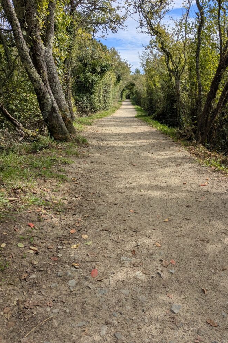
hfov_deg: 44.8
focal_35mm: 29
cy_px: 171
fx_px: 276
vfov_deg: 63.7
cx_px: 129
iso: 57
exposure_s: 1/3891
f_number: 1.73
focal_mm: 4.38
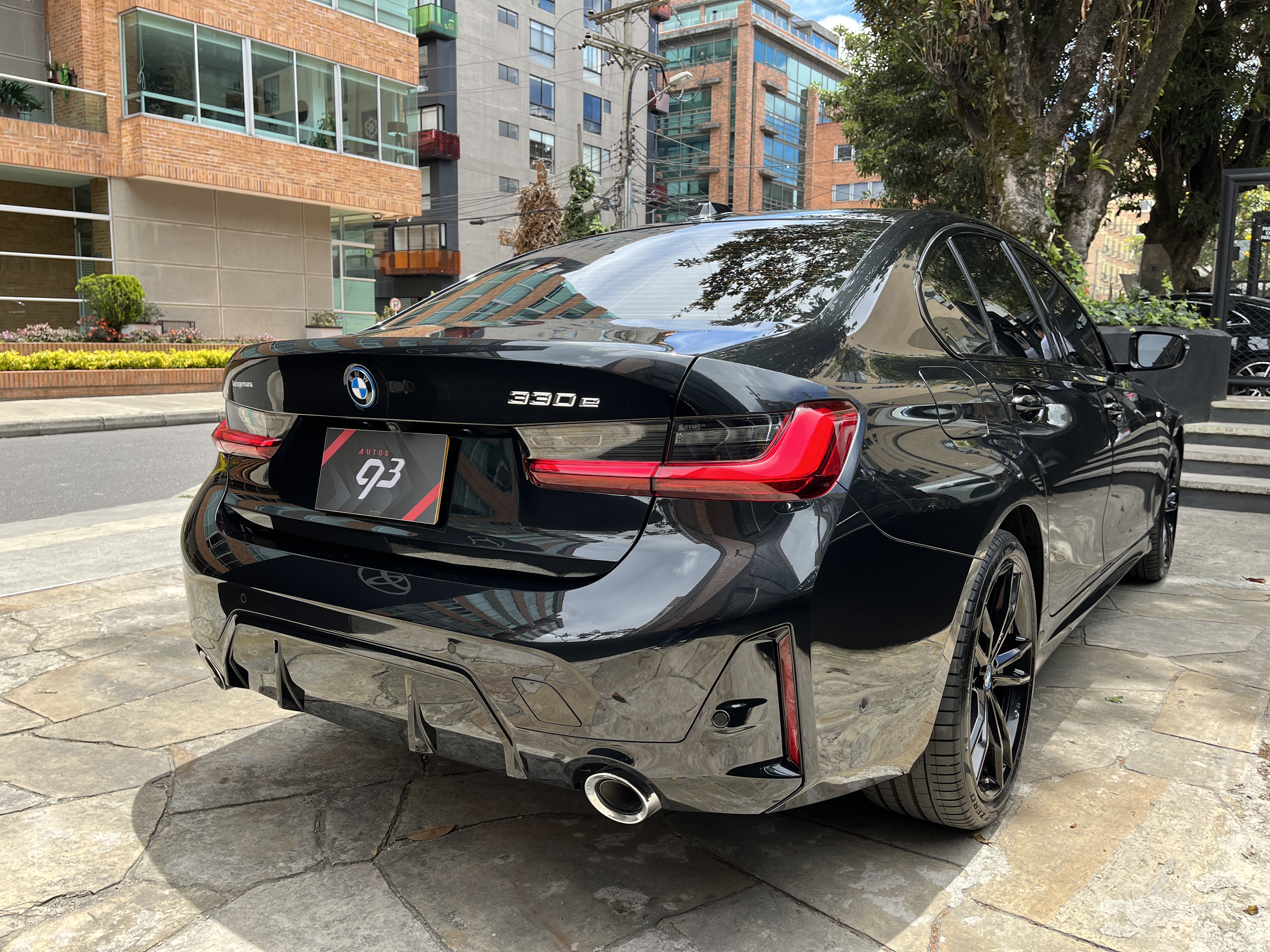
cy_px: 476
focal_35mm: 26
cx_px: 635
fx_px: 954
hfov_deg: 67.3
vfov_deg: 53.1
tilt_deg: -8.5
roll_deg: -1.0
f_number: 1.6
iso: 50
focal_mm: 5.1
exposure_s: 1/718
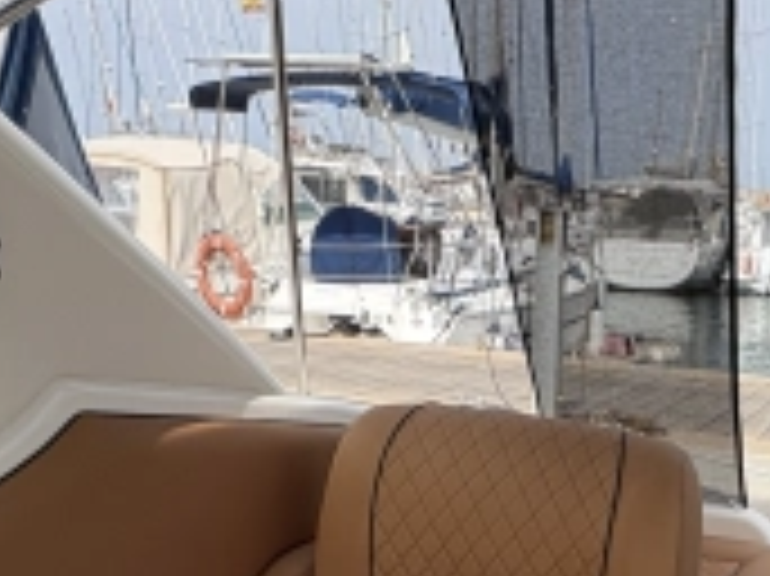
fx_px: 1000
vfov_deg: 24.5
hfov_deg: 41.0
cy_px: 875
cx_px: 572
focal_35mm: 45
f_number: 2.2
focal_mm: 2.22
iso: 64
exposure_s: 1/1110
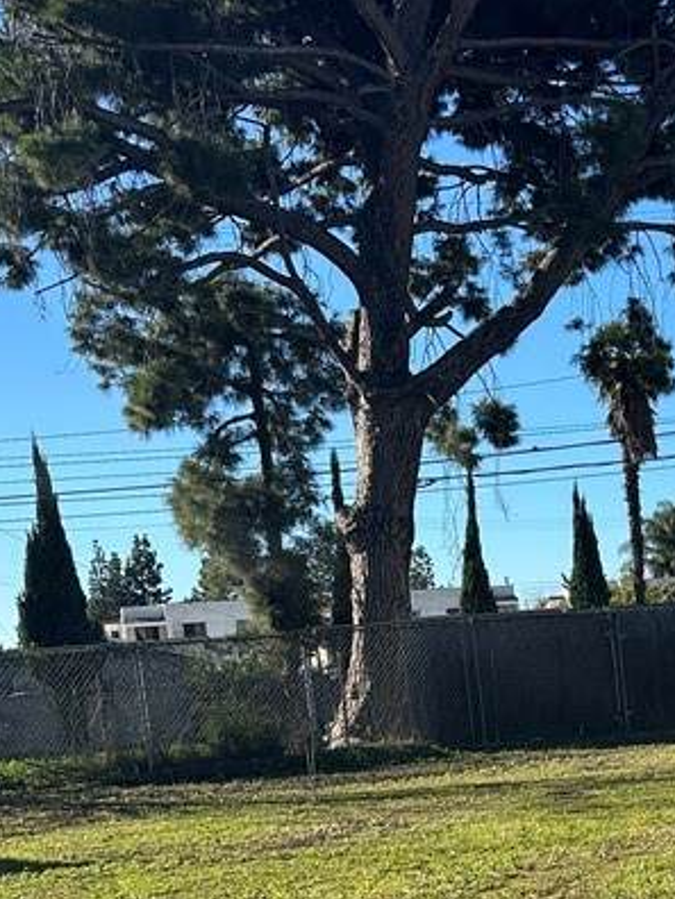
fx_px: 1612
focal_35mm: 62
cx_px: 645
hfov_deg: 22.9
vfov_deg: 29.4
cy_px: 867
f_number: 1.78
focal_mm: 6.86
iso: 80
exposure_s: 1/2809
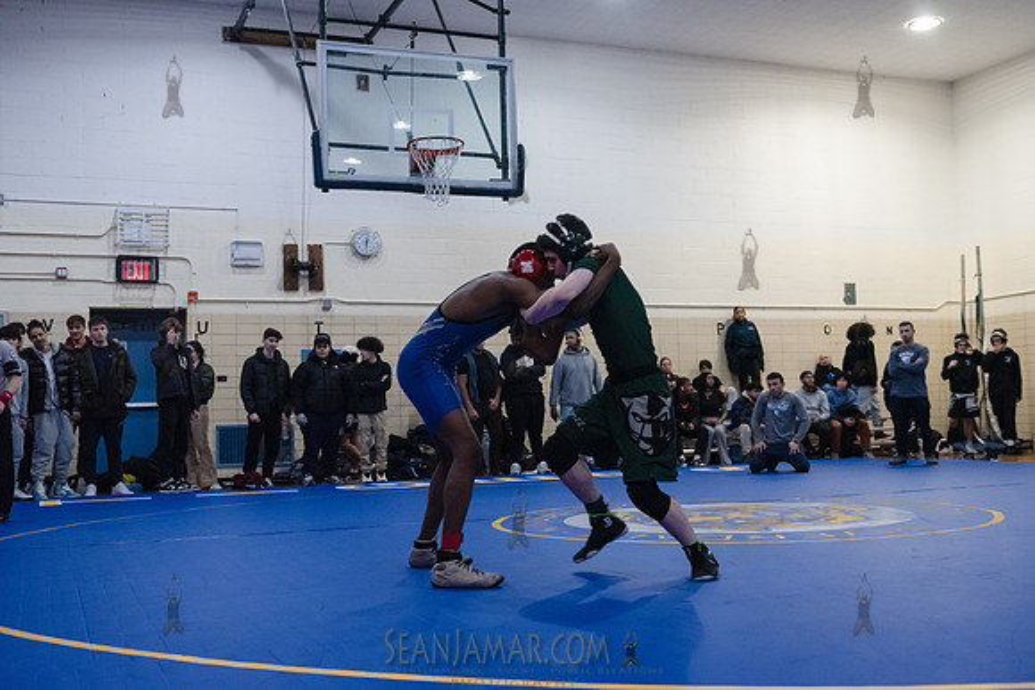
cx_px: 518
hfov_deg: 50.7
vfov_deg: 35.1
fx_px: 1093
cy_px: 345
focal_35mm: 38
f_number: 3.2
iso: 8000
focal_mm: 38
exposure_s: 1/400
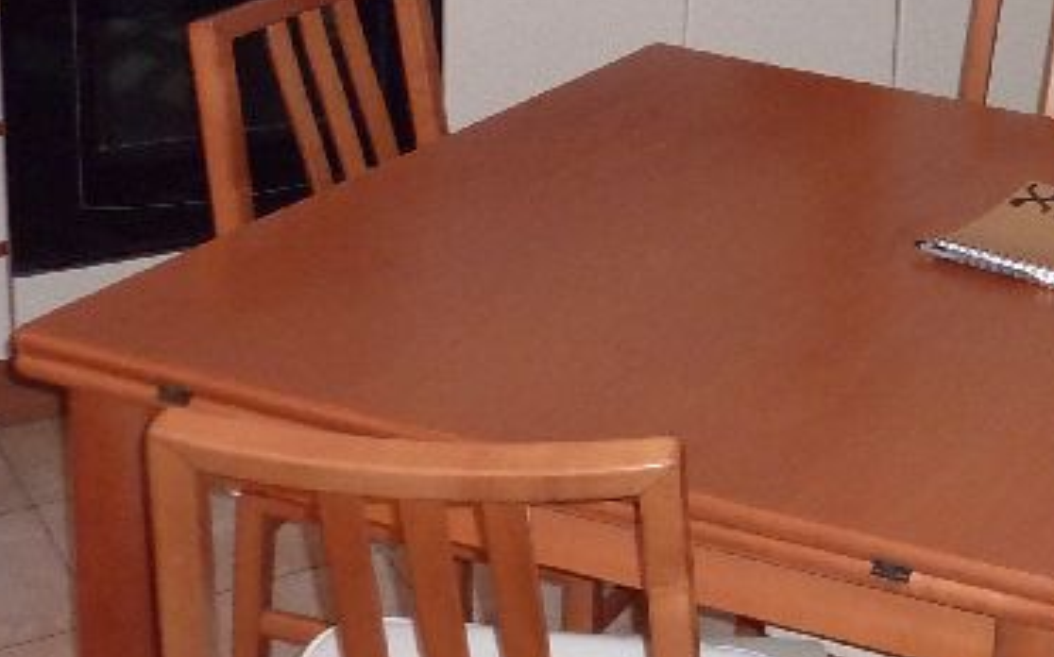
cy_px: -23
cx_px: 1414
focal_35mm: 73
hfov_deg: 24.3
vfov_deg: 17.4
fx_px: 2096
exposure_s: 1/30
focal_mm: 4.1
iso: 320
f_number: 3.3
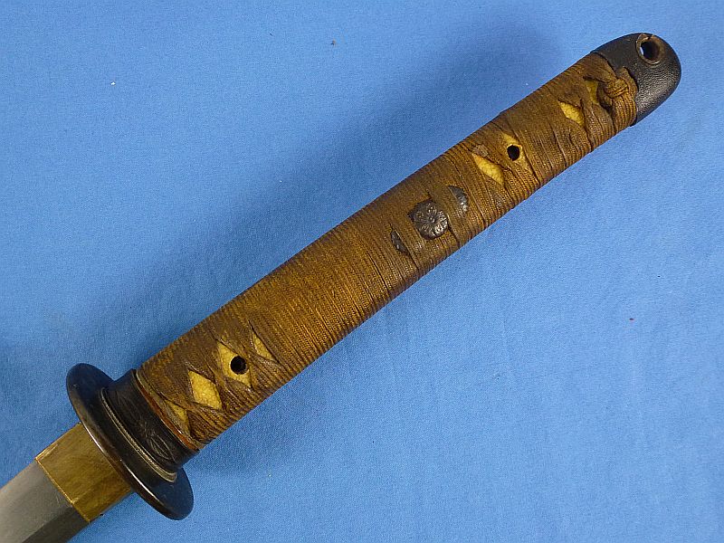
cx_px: 362
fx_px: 690
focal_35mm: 33
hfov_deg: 55.4
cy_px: 272
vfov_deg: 42.9
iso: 250
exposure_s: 1/60
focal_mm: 5.9
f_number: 3.6
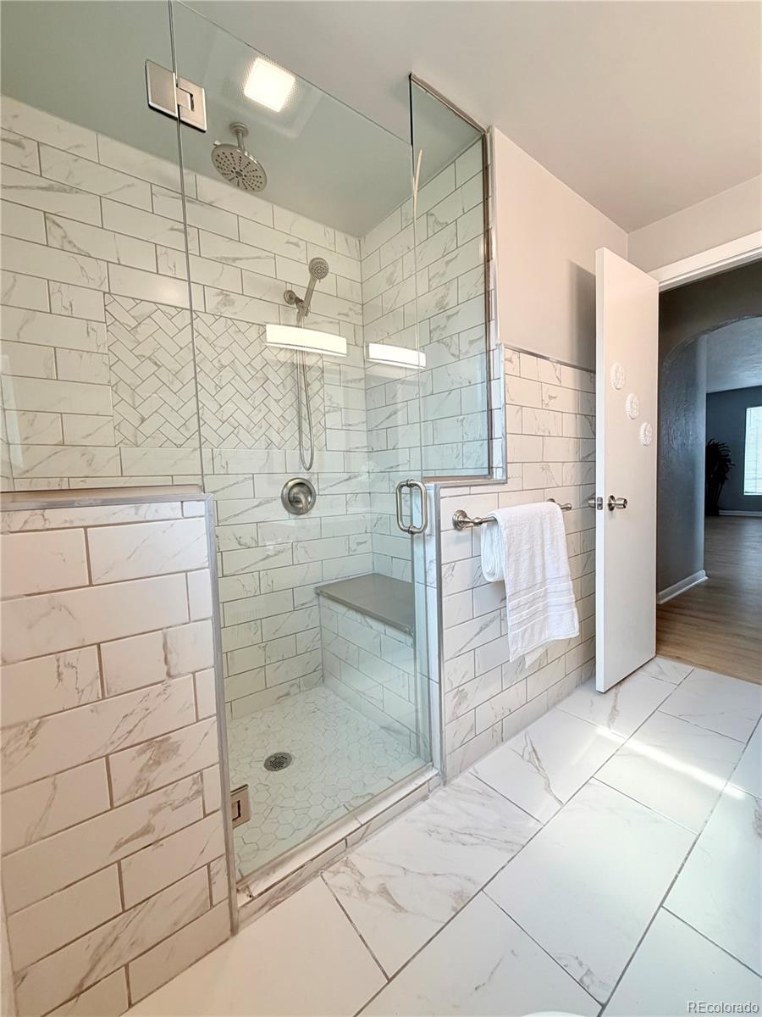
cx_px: 381
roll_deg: +3.0
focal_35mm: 14
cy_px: 508
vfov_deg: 102.1
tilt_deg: -4.6
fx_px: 411
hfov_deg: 85.7
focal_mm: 2.22
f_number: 2.2
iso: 80
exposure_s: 1/120
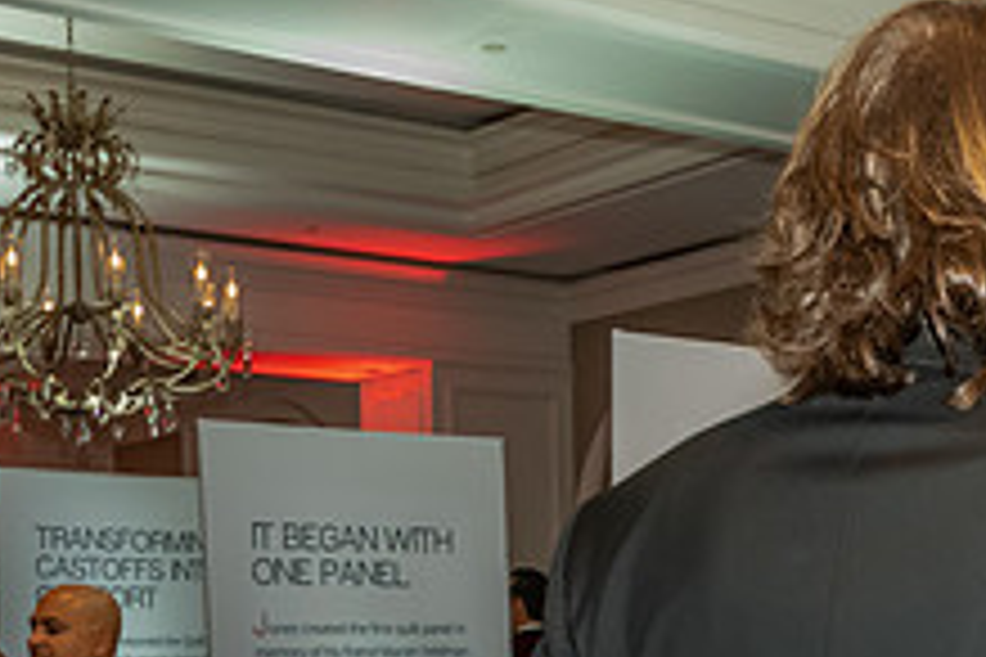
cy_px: 808
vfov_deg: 16.3
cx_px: 765
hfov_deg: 25.0
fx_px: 2191
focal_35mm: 80
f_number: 3.5
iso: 3200
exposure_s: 1/60
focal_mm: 20
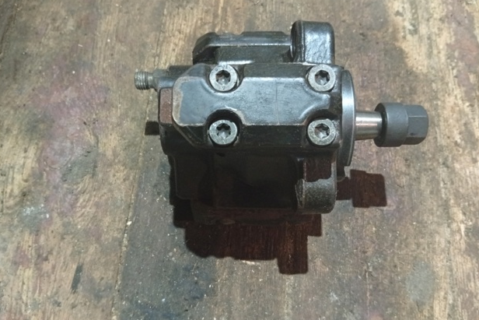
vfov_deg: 46.4
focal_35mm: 28
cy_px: 164
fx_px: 373
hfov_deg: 65.5
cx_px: 239
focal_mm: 3.96
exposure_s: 1/16.7
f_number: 1.8
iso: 2994
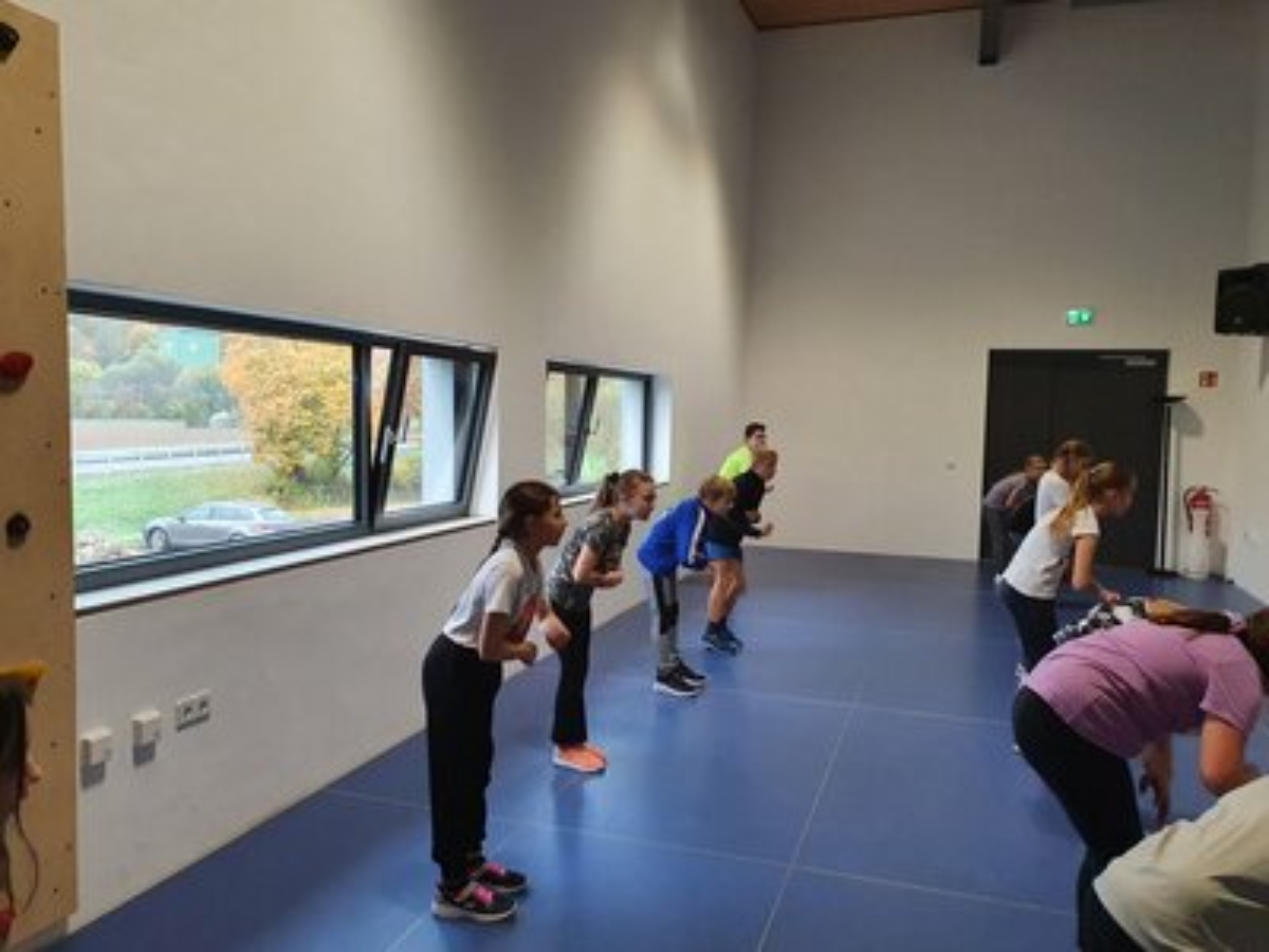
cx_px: 634
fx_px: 953
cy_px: 476
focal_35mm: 26
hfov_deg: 67.3
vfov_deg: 53.1
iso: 320
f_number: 2.4
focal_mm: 4.32
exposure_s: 1/100
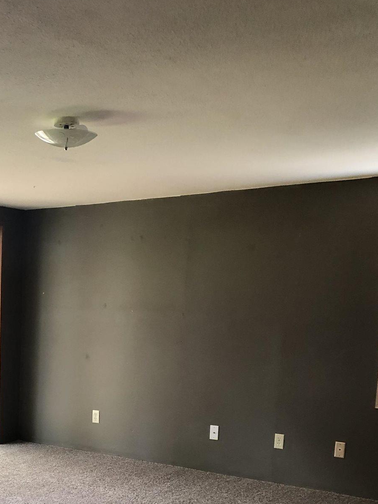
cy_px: 419
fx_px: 786
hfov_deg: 26.3
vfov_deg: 34.2
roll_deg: -1.7
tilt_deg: -9.0
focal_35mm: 54
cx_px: 52
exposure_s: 1/15
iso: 64
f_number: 1.8
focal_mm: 4
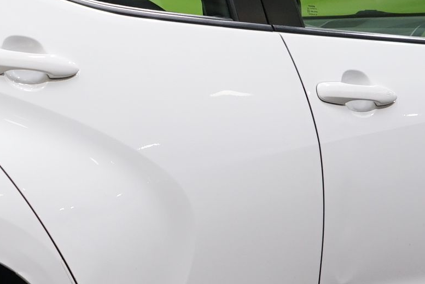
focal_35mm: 157
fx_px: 1853
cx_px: 11
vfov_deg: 8.7
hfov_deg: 12.9
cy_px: 135
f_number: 4.5
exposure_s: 1/20
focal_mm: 31
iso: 320
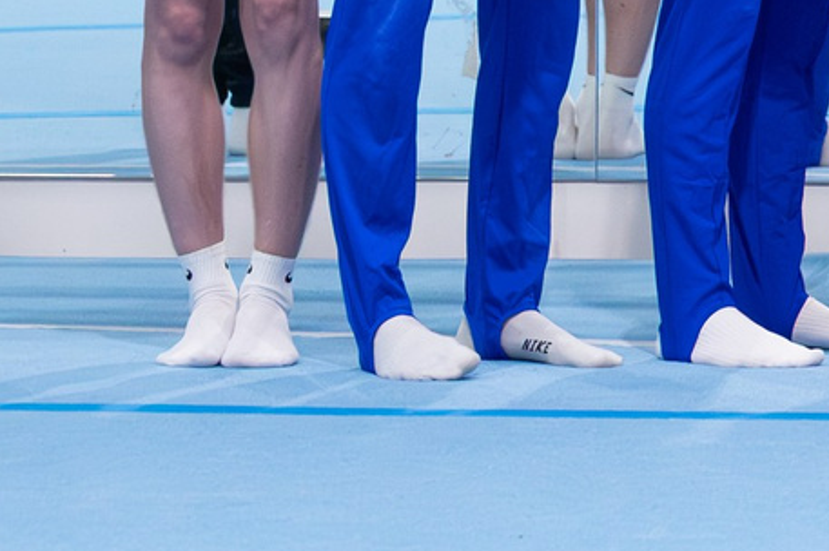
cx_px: 1865
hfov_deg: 5.1
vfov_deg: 3.4
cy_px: -662
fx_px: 9066
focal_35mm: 394
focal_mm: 70
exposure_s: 1/500
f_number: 2.8
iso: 3200
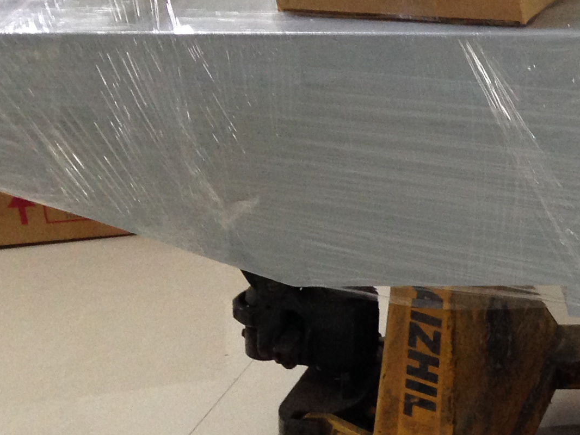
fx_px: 1693
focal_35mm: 101
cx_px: 868
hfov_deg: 17.5
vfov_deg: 14.6
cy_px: 141
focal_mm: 4.12
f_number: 2.4
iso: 125
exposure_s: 1/20
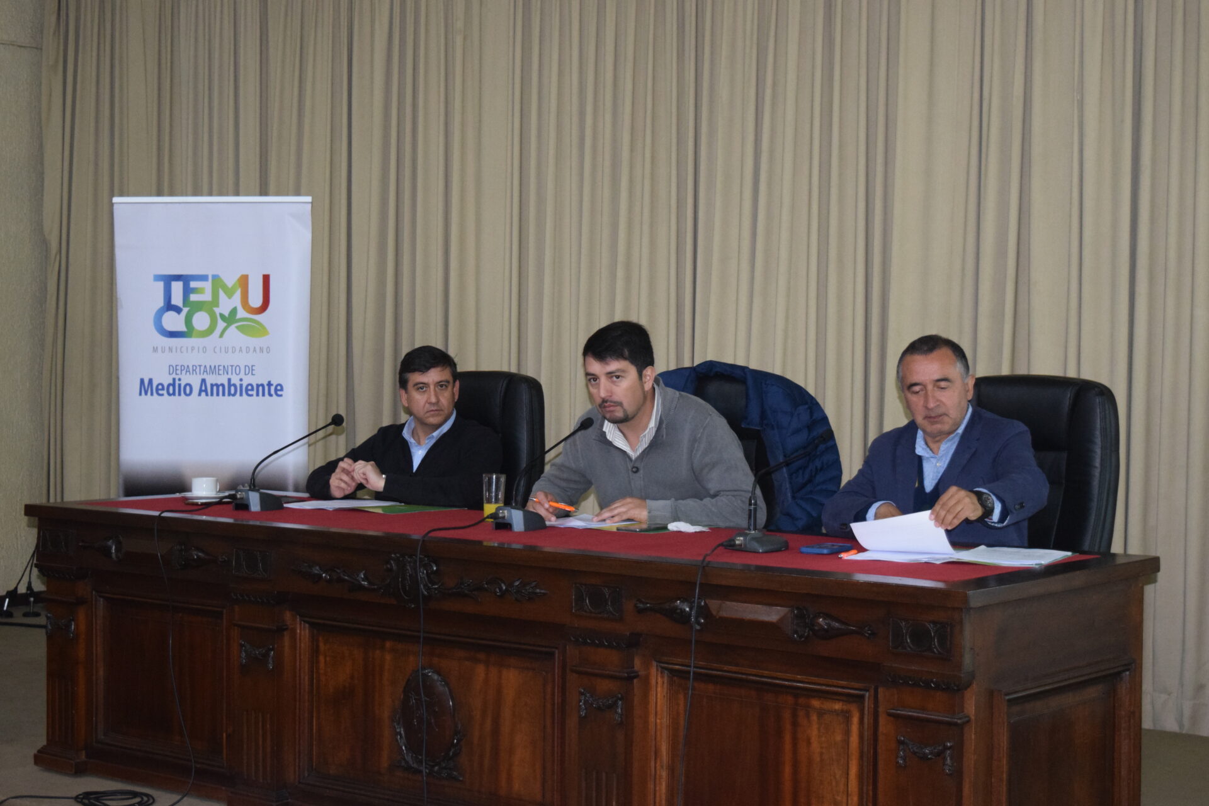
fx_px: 2116
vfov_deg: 21.6
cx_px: 604
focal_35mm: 63
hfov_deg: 31.9
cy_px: 403
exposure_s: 1/60
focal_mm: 42
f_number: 5
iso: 2800
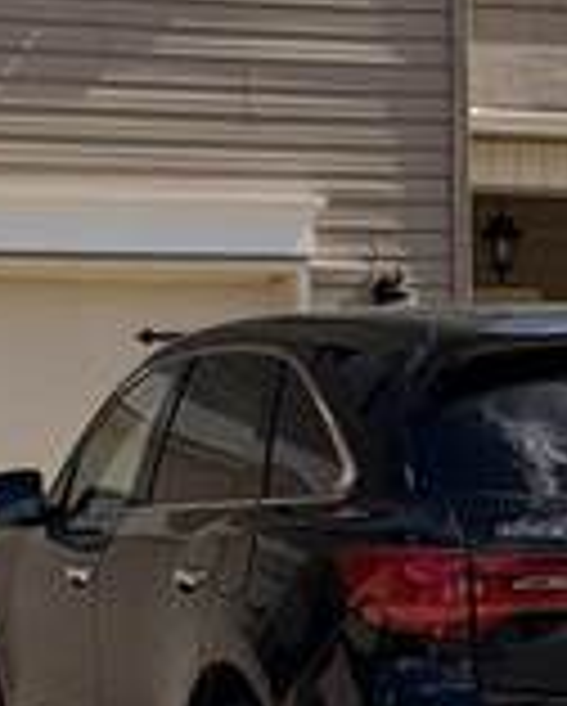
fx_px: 2994
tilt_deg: -2.0
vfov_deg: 13.3
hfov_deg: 10.8
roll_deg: +0.5
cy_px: 715
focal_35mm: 143
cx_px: 333
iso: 80
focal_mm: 6.76
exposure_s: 1/9091
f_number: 1.78
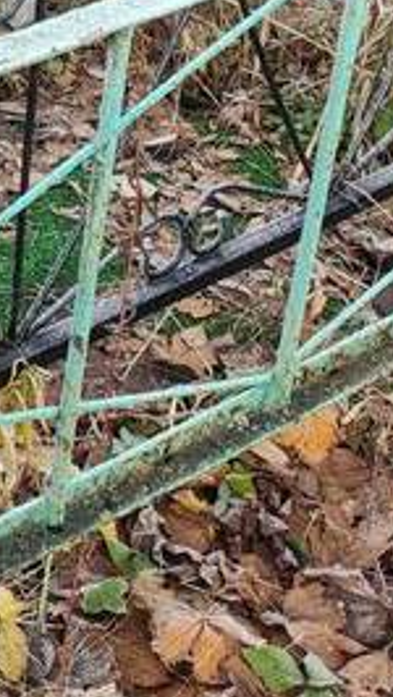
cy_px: -204
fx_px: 2015
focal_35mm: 109
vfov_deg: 18.3
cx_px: -618
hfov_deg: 9.6
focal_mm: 4.77
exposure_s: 1/190
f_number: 1.75
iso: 112
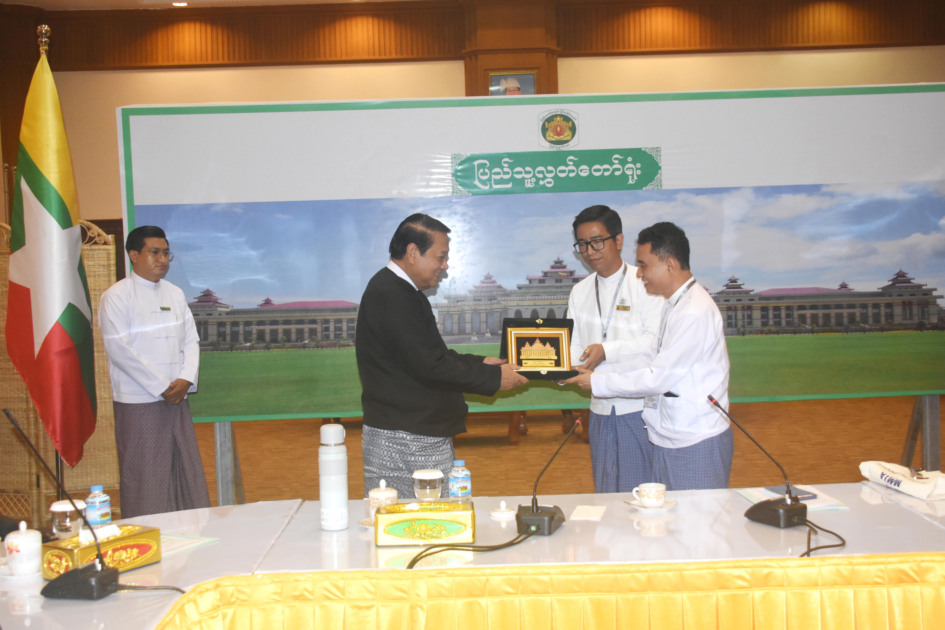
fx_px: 1102
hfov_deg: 46.4
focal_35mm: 42
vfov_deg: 31.9
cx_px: 472
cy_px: 315
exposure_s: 1/125
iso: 1250
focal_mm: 28
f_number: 4.5
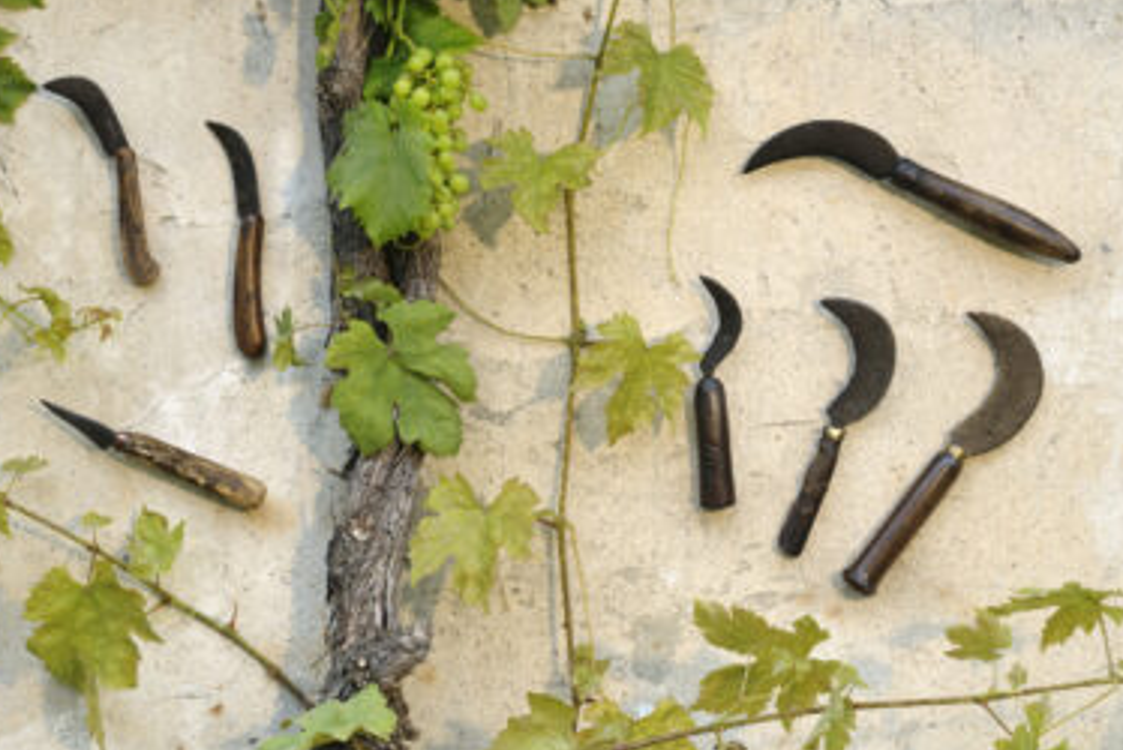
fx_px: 2404
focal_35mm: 77
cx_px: 555
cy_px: 388
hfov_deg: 26.3
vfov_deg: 17.7
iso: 200
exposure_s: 1/100
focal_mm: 48
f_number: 10
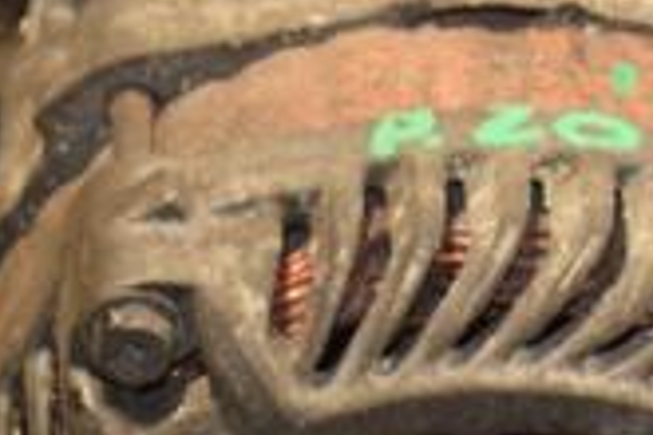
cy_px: 471
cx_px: 321
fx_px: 6511
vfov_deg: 3.8
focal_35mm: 359
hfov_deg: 5.7
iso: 800
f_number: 5.3
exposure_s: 1/125
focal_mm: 66
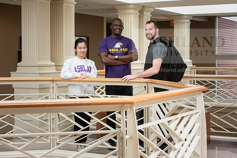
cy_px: 79
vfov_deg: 19.2
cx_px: 120
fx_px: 468
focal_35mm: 71
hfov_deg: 28.4
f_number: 8
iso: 1250
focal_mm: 70
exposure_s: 1/200
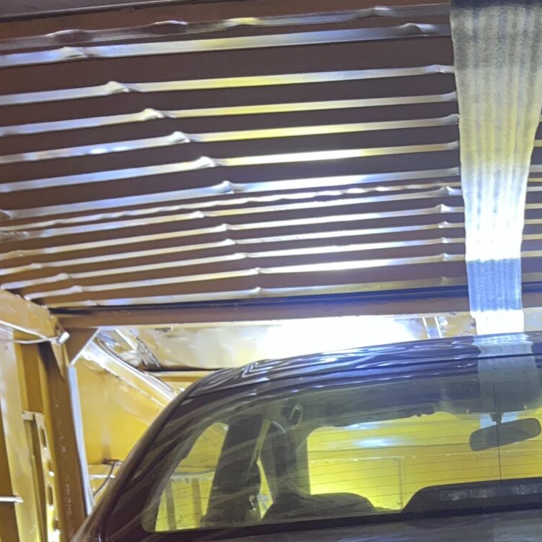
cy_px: 677
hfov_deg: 21.2
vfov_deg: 20.3
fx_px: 1399
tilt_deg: -5.5
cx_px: 533
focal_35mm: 79
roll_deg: +1.2
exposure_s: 1/4
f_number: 1.5
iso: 64
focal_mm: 5.7
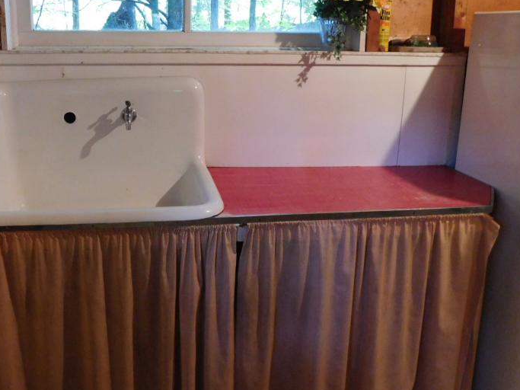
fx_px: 541
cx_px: 187
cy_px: 139
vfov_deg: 39.3
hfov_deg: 50.7
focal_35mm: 36
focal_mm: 4.1
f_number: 3
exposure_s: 1/15
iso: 400
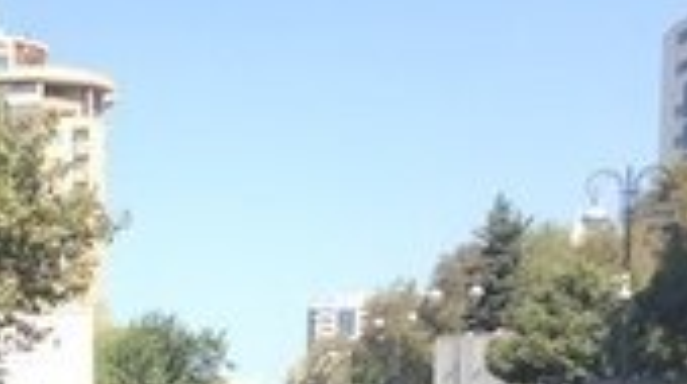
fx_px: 2237
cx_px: -299
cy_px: 887
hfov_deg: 16.2
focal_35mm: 123
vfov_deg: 9.0
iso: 32
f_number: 2.2
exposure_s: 1/706
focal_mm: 4.15
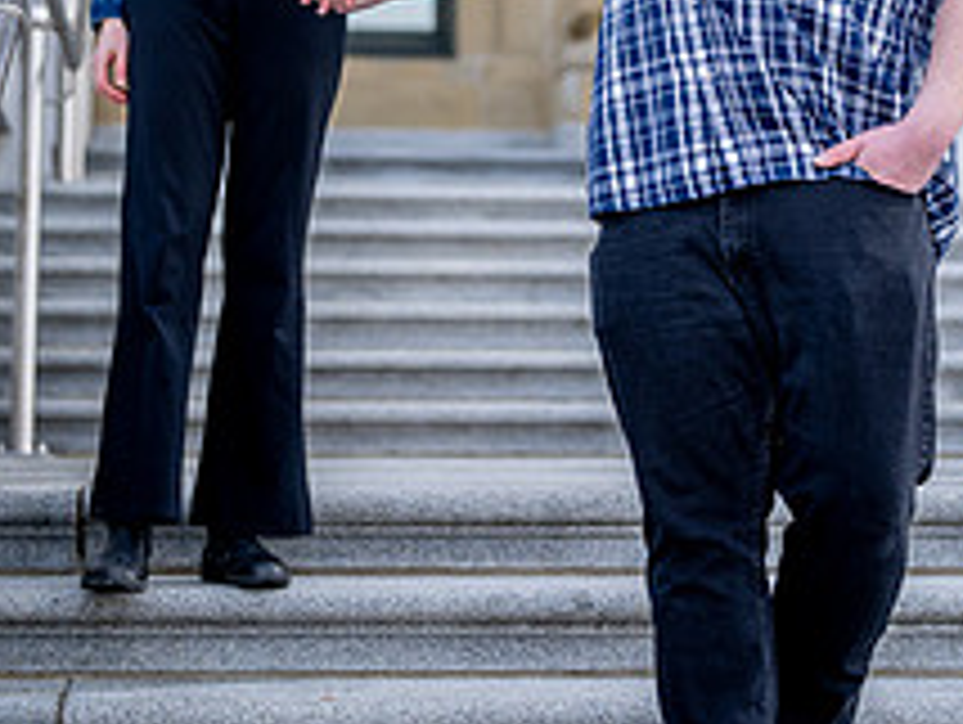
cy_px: -49
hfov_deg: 19.4
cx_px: 410
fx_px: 2813
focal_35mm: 101
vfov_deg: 14.4
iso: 1250
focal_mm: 50
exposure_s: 1/6400
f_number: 1.8
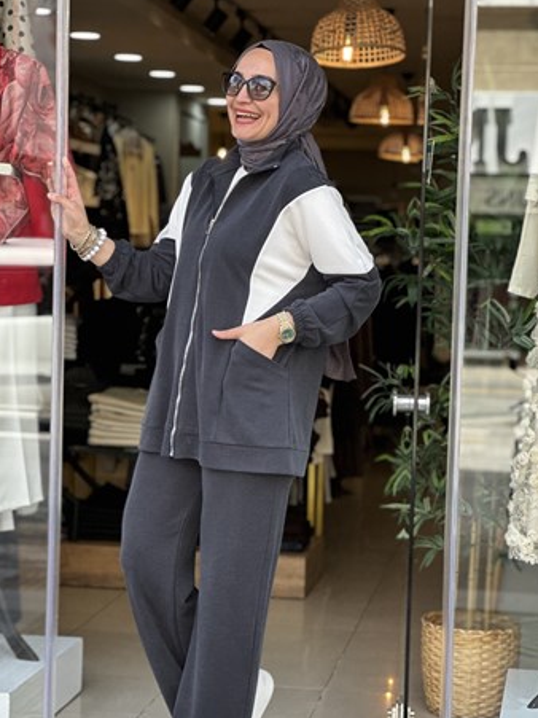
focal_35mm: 91
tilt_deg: -3.1
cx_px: 280
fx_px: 1887
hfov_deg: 16.2
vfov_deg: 21.5
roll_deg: -2.7
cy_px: 410
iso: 50
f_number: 2.8
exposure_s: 1/121
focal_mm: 9
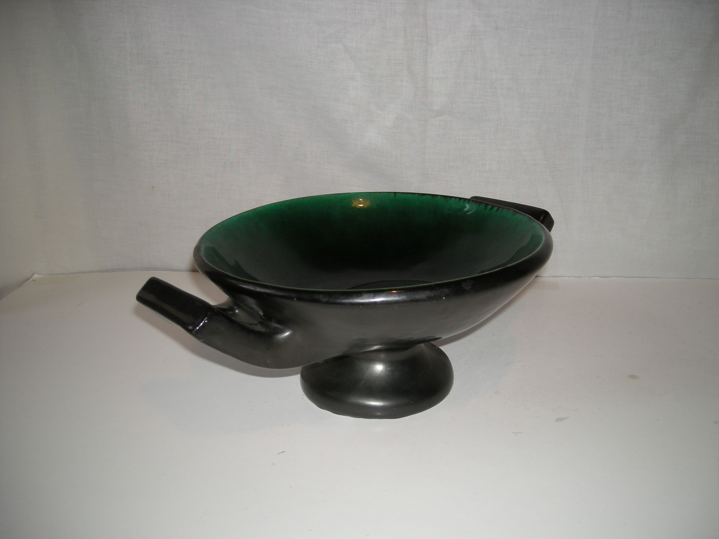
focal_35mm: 35
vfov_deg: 40.7
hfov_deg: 52.6
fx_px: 727
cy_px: 270
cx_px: 360
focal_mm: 5.7
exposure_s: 1/49
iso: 50
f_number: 2.8
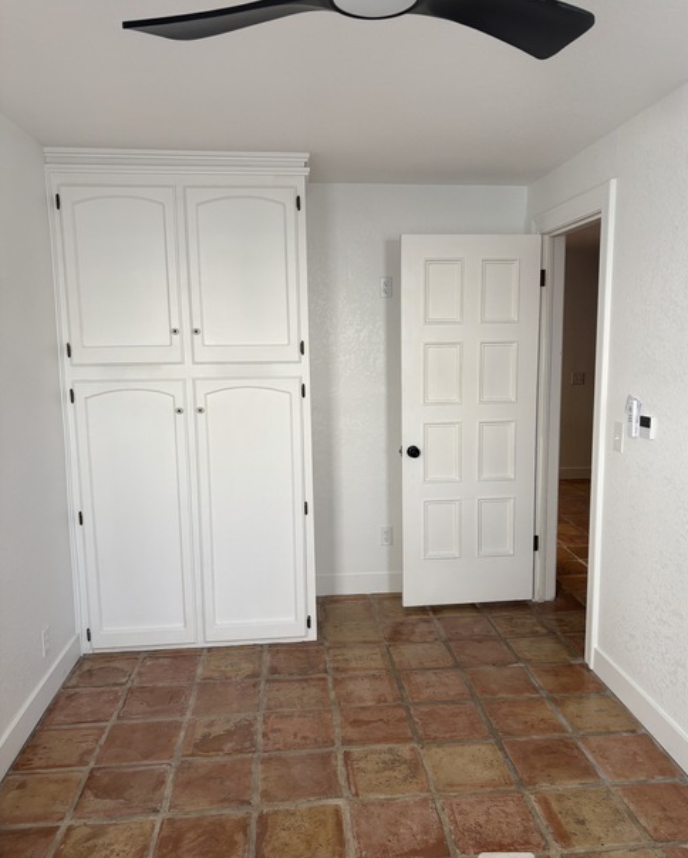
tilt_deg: -7.9
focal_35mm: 28
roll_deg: -0.4
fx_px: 712
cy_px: 435
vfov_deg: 62.2
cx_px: 353
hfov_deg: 51.6
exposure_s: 1/121
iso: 100
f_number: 1.6
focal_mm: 5.96
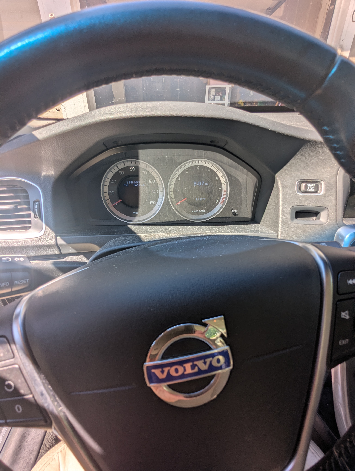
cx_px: 178
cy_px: 236
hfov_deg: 78.2
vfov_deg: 94.4
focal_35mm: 16
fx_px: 218
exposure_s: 1/321
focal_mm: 2.35
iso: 29
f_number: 2.2
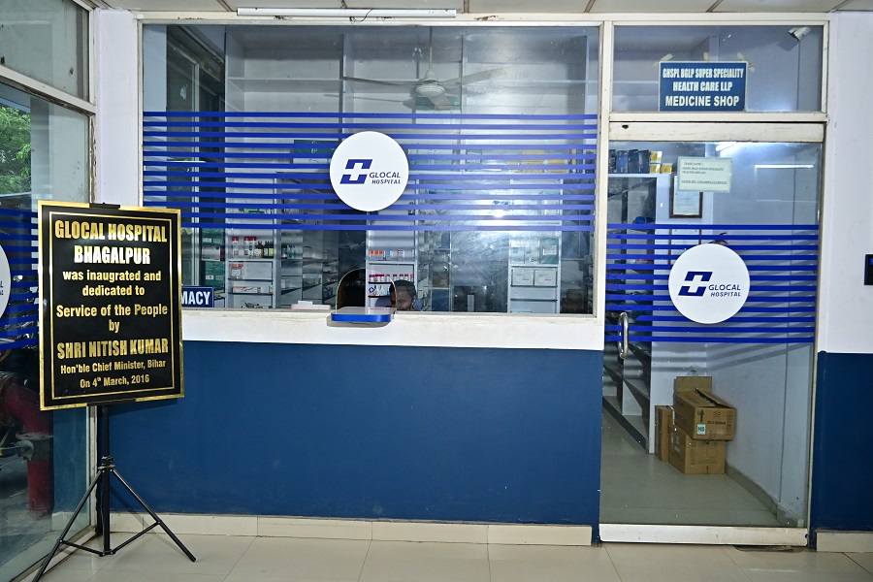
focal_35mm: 29
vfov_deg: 44.6
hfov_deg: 63.2
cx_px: 436
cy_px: 291
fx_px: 709
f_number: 3.5
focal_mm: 19.5
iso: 800
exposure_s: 1/160
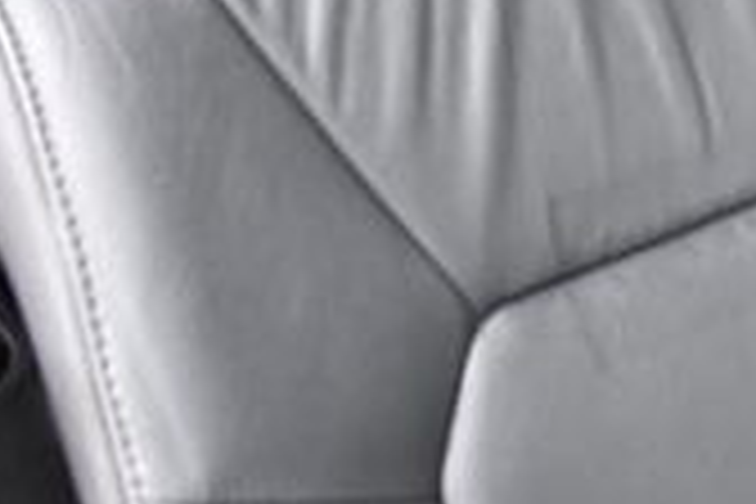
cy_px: -328
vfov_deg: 11.4
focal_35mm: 114
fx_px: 2394
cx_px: 1341
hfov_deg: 15.5
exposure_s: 1/125
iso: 2000
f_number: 4
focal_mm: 20
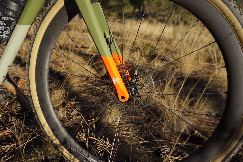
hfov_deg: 71.5
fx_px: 169
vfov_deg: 51.2
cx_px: 121
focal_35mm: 25
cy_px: 79
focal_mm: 16
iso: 200
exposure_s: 1/1250
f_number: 4.5
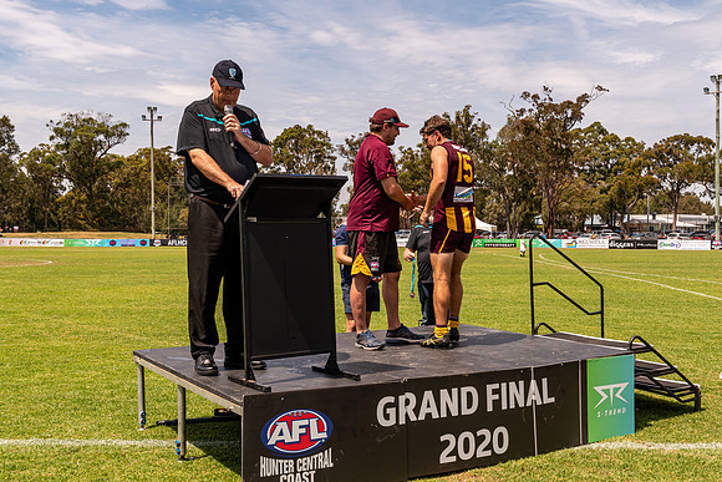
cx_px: 361
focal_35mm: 38
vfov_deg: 35.5
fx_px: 752
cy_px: 241
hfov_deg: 51.3
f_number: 8
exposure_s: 1/640
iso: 200
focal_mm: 25
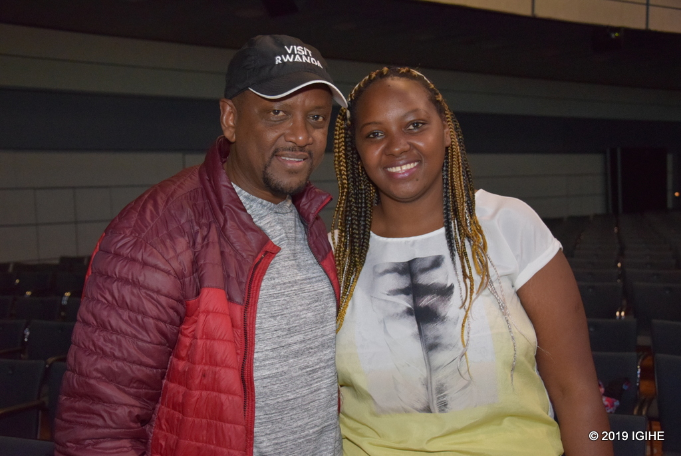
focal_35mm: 45
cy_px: 228
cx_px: 340
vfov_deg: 29.9
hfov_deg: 43.6
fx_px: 852
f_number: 4.2
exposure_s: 1/60
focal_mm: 30
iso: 2200
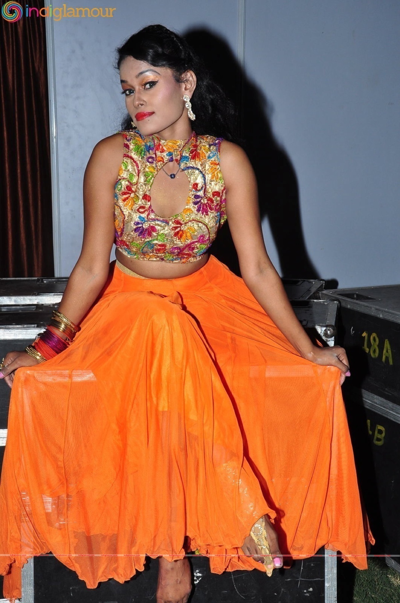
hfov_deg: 25.7
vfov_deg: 37.9
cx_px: 200
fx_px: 878
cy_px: 302
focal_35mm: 52
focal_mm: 35
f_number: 10
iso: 400
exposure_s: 1/125
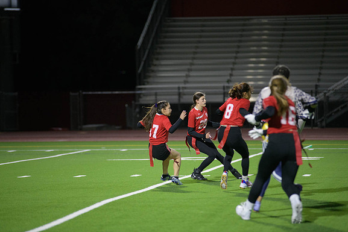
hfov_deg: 10.2
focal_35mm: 201
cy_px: 116
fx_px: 1943
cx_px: 174
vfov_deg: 6.8
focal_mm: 200
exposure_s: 1/640
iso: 4000
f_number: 2.8
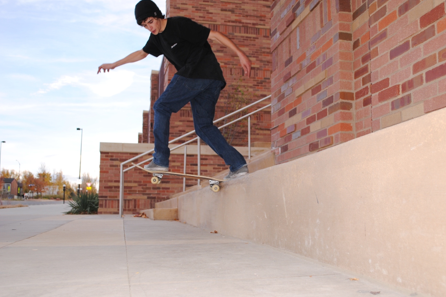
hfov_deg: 51.9
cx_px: 217
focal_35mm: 37
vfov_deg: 35.9
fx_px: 458
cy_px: 145
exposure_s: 1/200
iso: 100
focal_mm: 24
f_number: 4
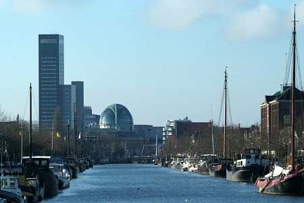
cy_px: 102
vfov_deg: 6.8
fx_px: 1716
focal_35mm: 203
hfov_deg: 10.1
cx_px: 152
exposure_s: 1/1500
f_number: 8
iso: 400
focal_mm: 135
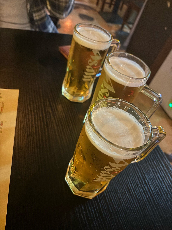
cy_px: 115
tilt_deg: -45.4
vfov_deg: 67.3
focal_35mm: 26
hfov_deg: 53.1
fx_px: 172
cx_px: 86
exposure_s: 1/9
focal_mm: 5.96
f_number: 1.6
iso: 800
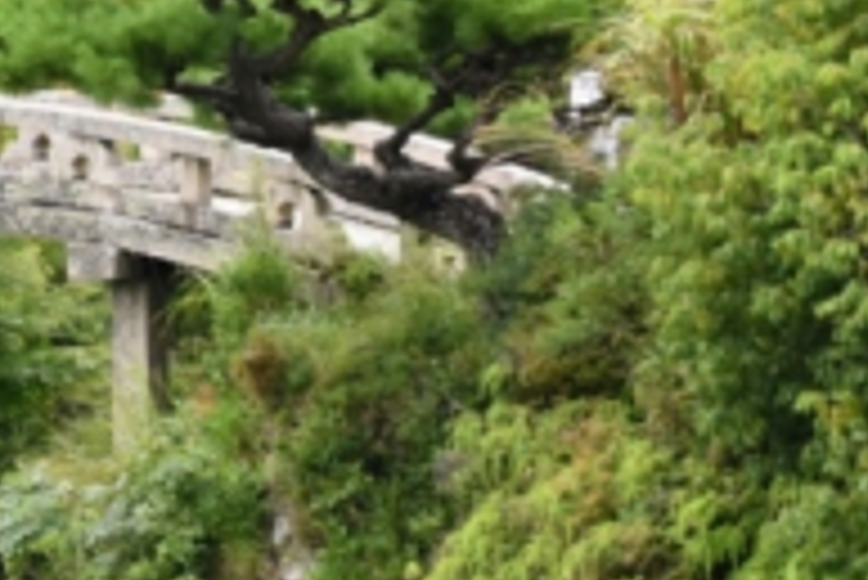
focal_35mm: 466
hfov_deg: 4.4
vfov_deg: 2.9
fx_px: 11246
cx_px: 4
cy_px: -330
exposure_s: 1/160
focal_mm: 75
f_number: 8
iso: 400
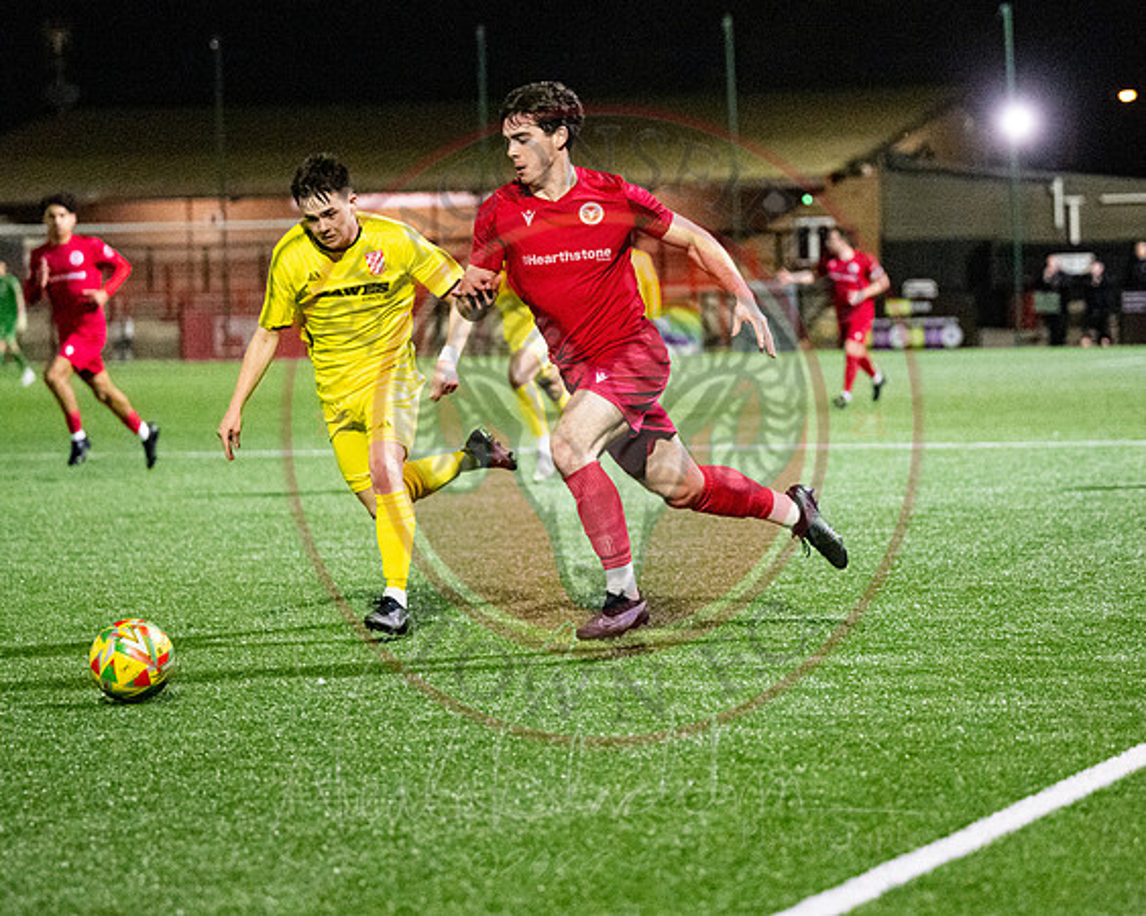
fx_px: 4957
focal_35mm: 146
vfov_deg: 10.6
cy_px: 475
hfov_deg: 13.2
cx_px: 776
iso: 8000
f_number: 2.8
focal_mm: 101
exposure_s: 1/1000
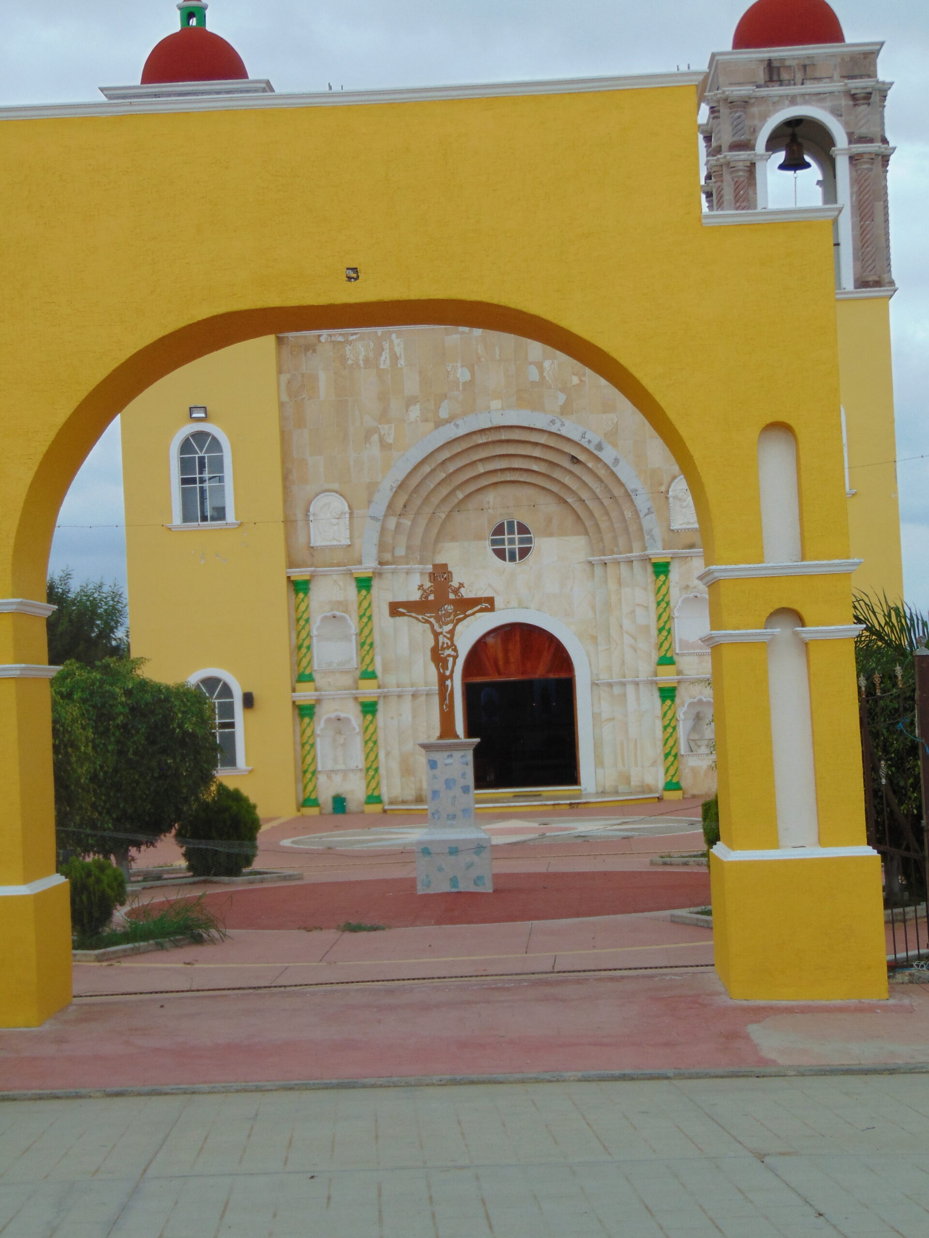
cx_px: 464
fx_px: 2541
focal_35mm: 71
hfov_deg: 20.7
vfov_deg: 27.4
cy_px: 619
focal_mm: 12.8
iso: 80
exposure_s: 1/400
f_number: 3.7
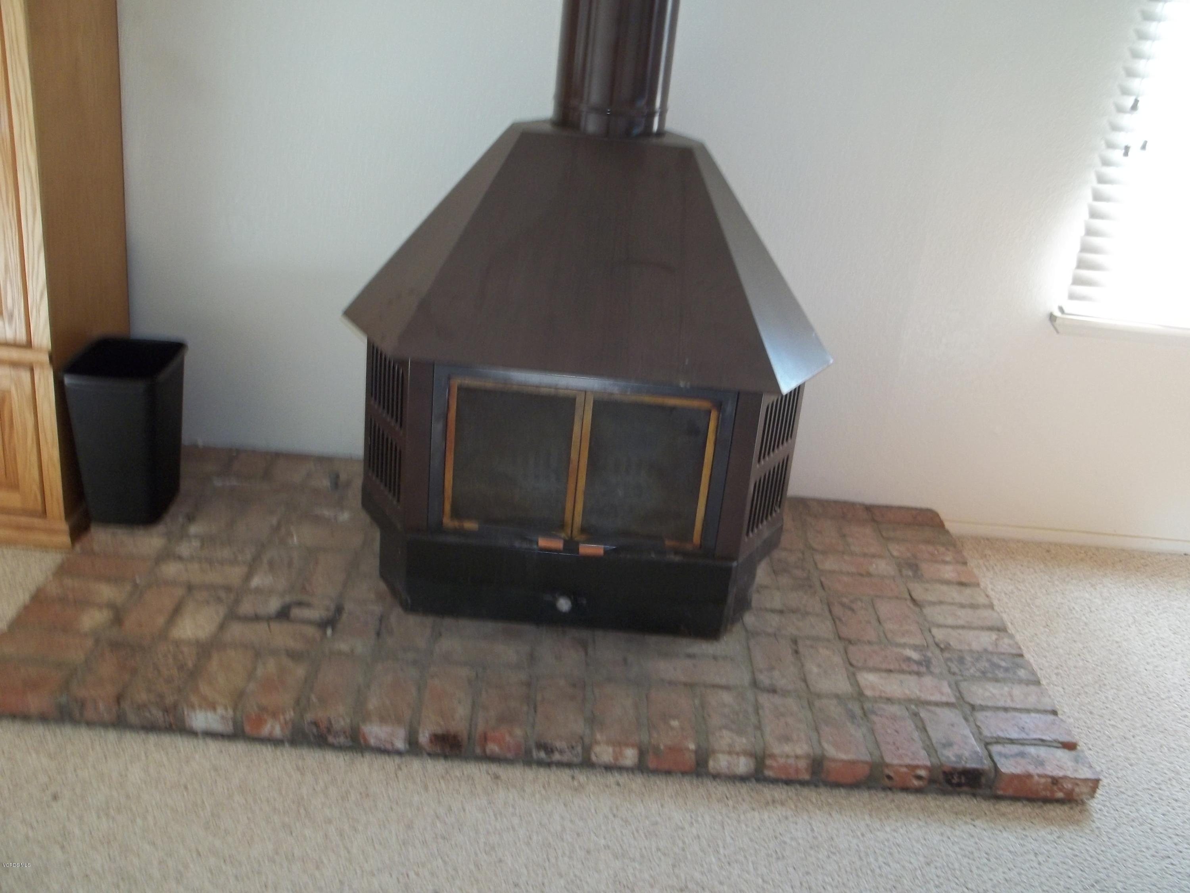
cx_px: 595
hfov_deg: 55.4
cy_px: 446
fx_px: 1134
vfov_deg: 42.9
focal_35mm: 33
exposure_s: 1/30
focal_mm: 5.9
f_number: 3.3
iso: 160
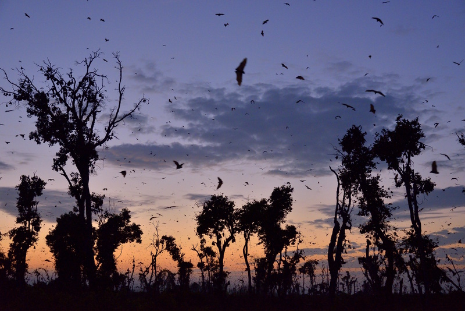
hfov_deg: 39.6
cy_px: 156
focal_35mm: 50
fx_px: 646
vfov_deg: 27.0
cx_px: 232
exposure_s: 1/125
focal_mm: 50
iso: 3200
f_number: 5.6
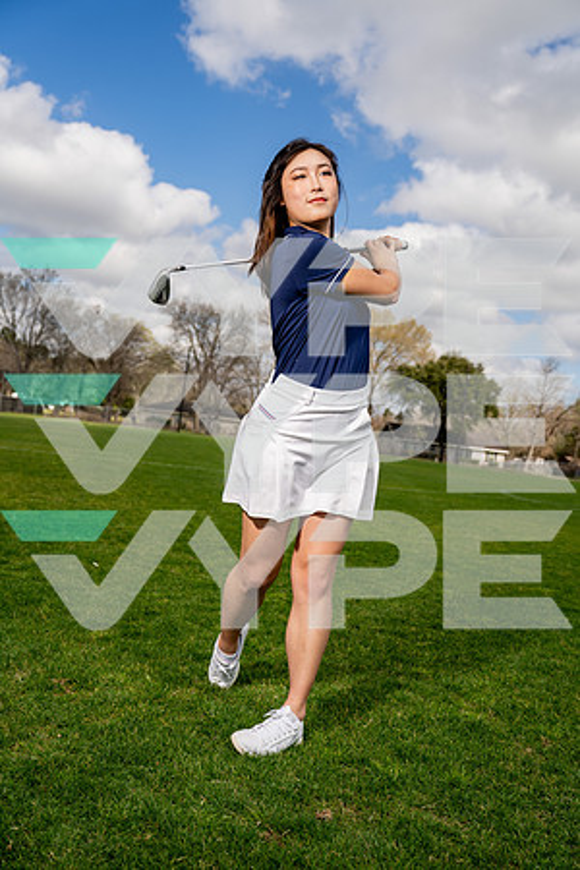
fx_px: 846
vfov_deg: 54.4
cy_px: 435
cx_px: 290
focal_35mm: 35
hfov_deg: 37.9
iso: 100
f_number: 4
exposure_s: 1/1250
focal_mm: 35
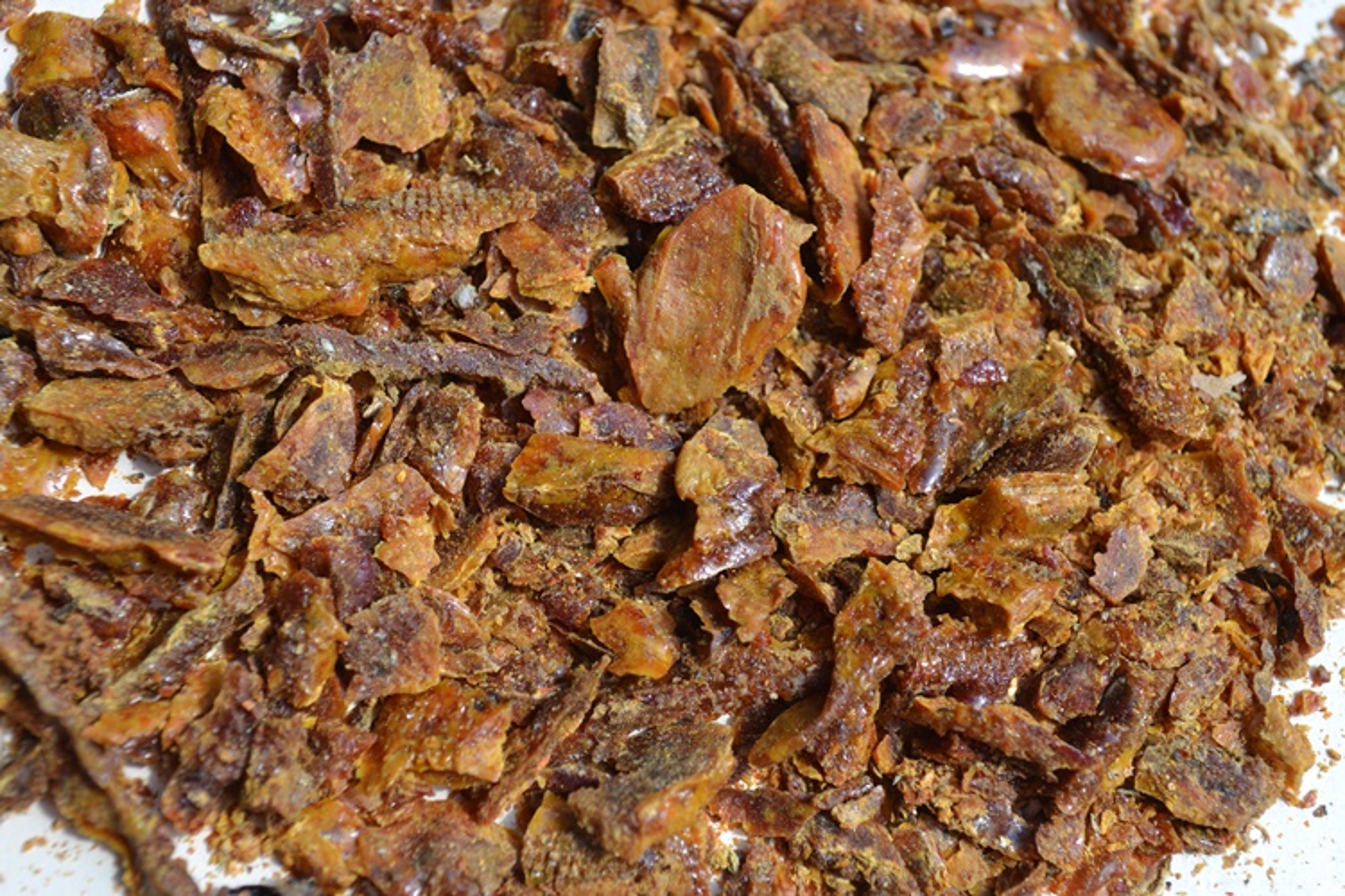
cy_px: 448
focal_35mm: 57
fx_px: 2129
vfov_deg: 23.8
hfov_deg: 35.1
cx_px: 672
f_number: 8
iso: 100
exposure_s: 1/160
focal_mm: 38
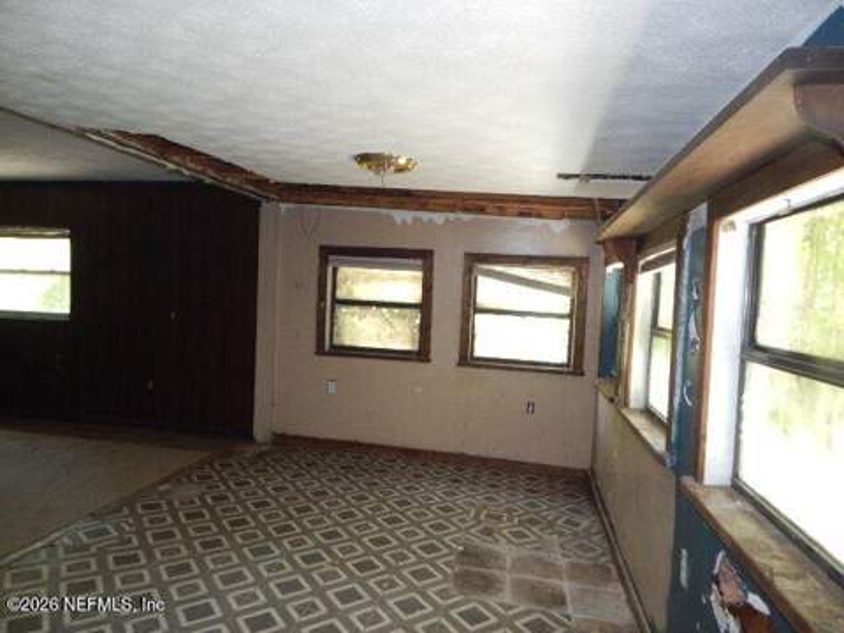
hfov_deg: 76.4
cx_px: 422
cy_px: 316
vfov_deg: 61.1
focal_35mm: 22
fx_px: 536
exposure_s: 1/30
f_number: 3
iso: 200
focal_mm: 4
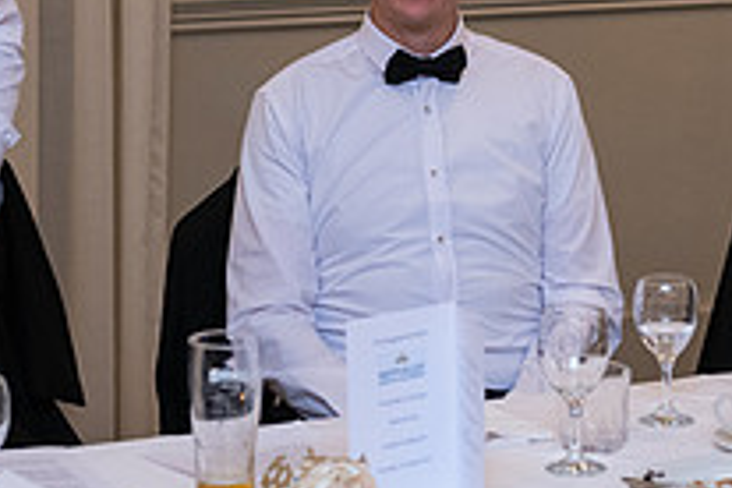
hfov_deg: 11.8
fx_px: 3538
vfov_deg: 7.8
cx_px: 435
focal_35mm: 174
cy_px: -27
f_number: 3.5
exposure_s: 1/160
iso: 1000
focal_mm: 62
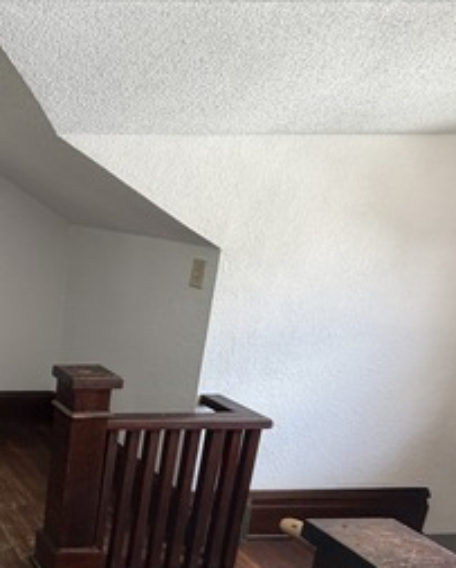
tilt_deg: -13.6
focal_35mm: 36
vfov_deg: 50.0
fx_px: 606
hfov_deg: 28.9
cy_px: 332
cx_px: -203
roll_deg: -0.1
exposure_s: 1/60
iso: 200
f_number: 2.2
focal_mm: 2.22
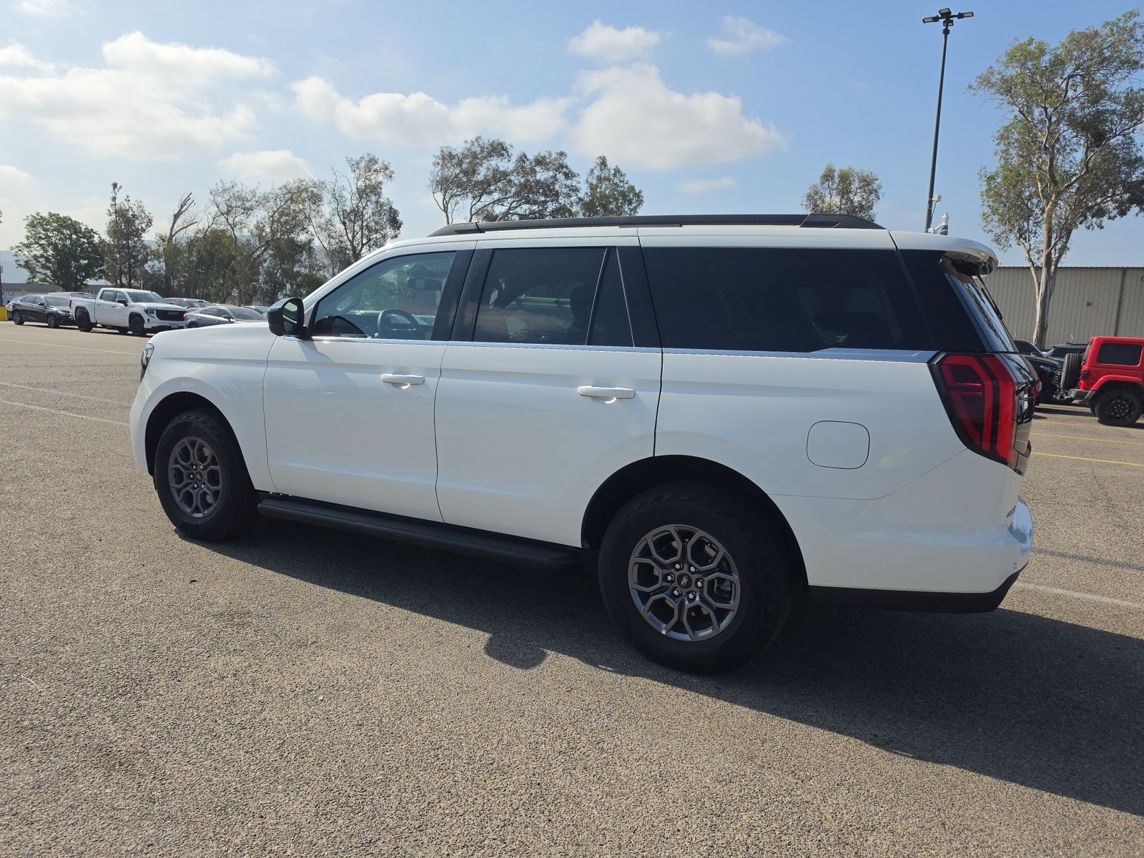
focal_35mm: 23
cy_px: 429
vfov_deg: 58.9
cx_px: 572
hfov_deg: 73.9
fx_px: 760
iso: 54
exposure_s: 1/7940
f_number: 1.4
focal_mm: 6.5
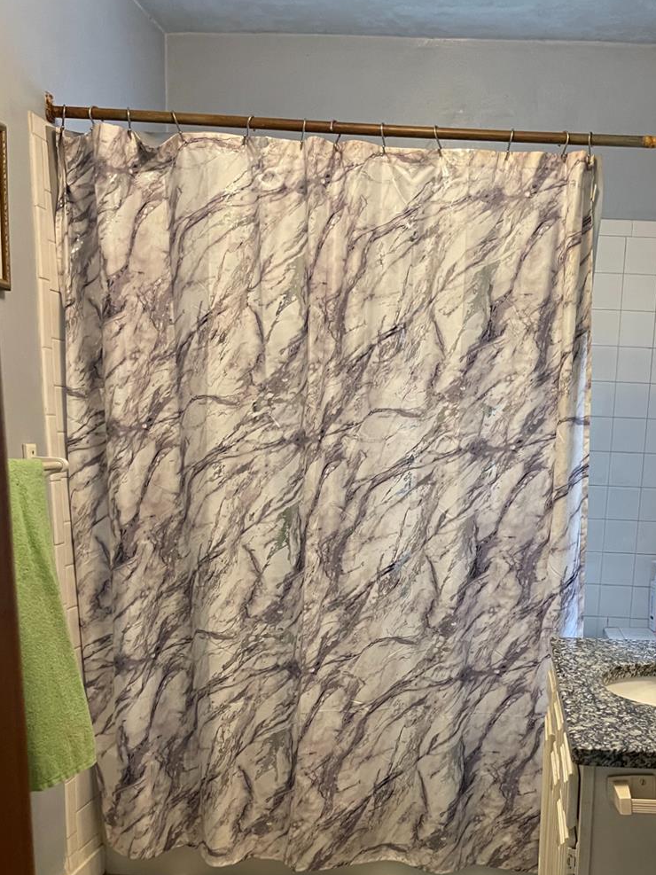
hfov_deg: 36.9
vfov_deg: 47.4
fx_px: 960
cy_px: 640
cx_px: 484
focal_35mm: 38
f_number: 1.6
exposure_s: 1/60
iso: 320
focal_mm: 5.1
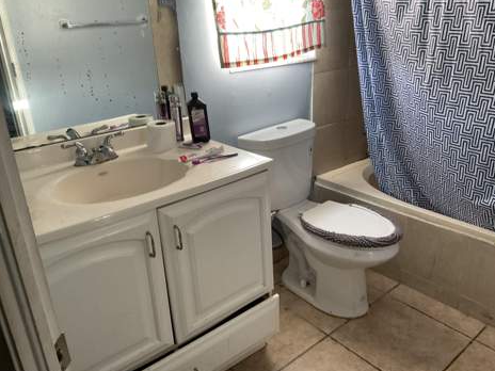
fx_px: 429
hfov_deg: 60.0
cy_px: 186
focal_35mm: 30
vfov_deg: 46.8
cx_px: 255
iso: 80
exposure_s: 1/60
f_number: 1.8
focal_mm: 3
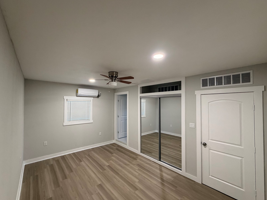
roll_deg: -0.2
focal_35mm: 15
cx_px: 126
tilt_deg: +0.6
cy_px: 102
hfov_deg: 98.0
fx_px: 116
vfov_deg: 81.8
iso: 320
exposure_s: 1/60
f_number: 2.2
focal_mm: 2.22
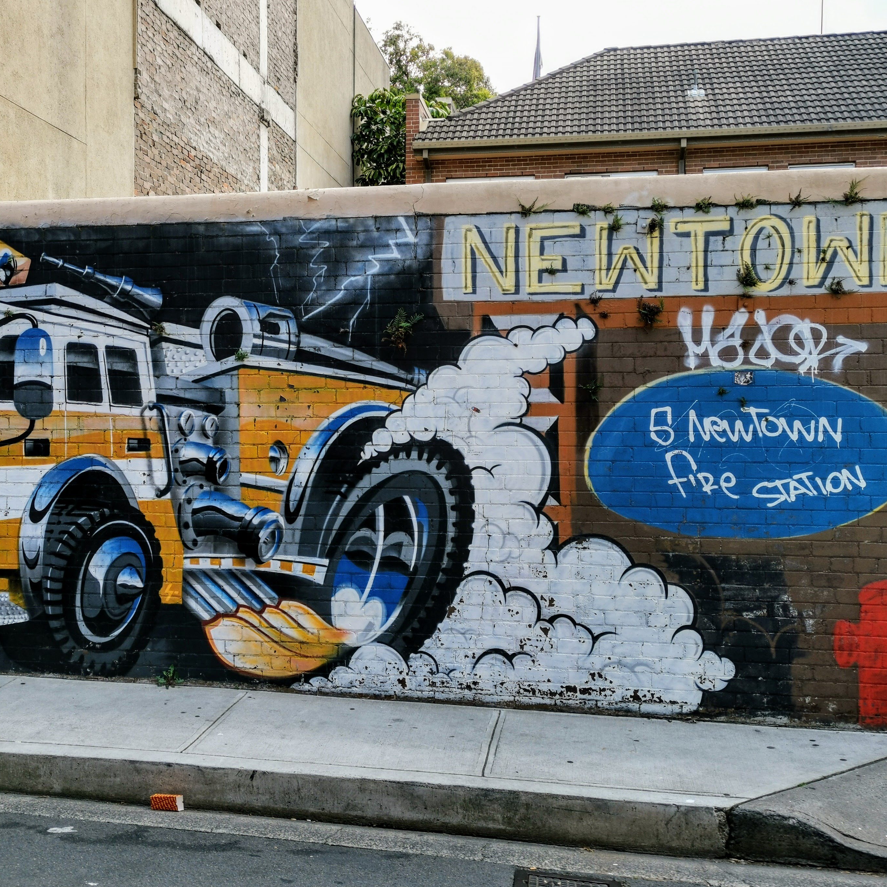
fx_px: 1131
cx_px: 346
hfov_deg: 42.6
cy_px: 444
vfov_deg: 42.8
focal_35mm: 39
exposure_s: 1/355
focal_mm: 3.95
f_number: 1.8
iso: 50
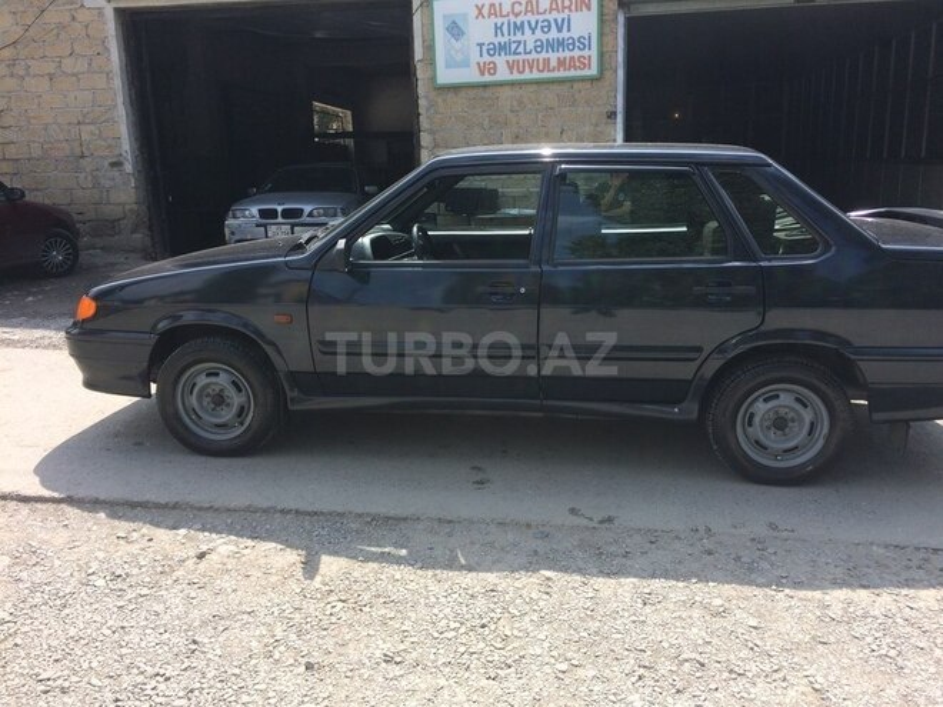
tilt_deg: -11.0
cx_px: 472
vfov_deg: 48.2
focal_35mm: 29
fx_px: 790
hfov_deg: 61.7
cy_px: 354
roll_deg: +2.7
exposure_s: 1/1109
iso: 32
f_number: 2.2
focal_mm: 4.15
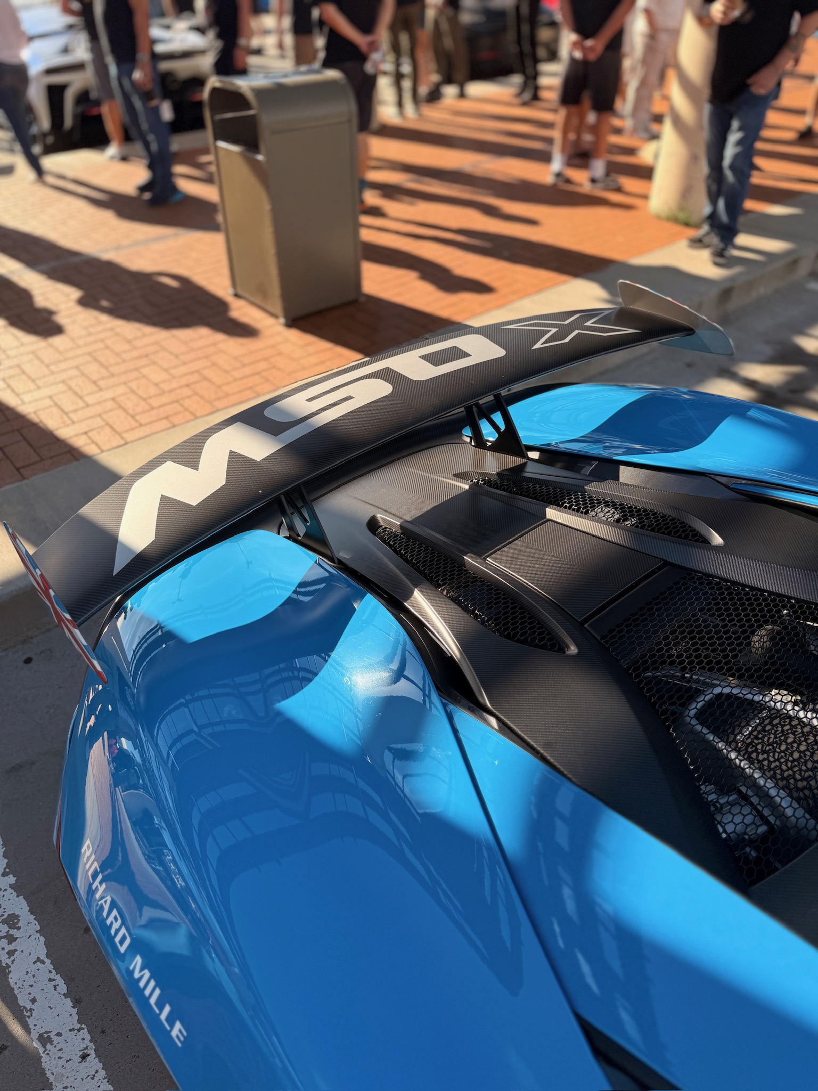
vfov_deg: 71.6
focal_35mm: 24
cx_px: 409
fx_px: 756
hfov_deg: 56.8
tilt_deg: -40.5
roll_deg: +3.2
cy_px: 546
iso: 80
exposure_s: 1/943
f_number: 1.78
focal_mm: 6.76
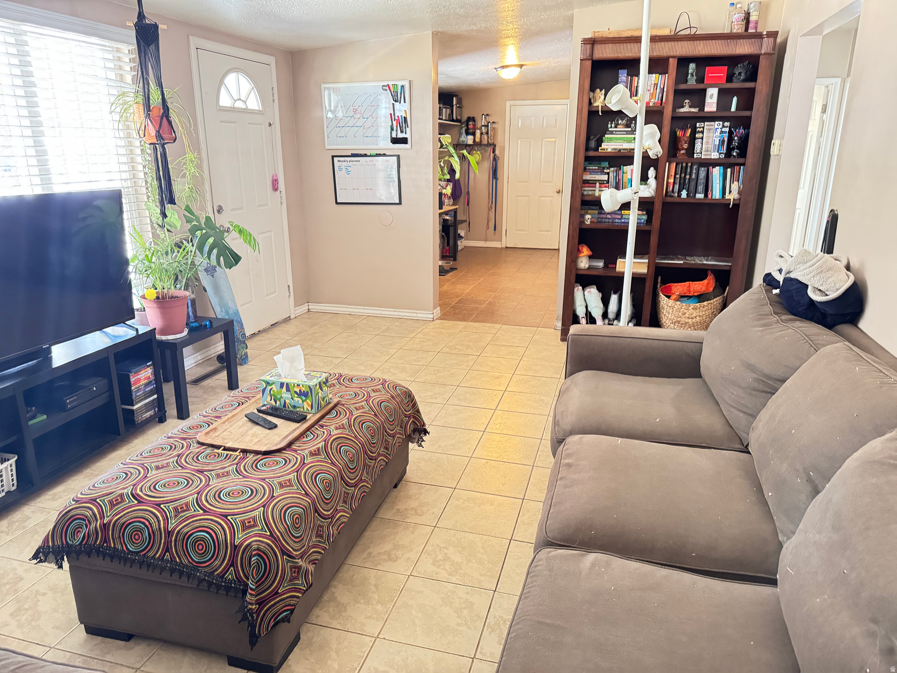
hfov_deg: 71.6
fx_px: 622
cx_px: 448
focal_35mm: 24
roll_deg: -0.7
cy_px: 336
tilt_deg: -17.8
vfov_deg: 56.8
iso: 1000
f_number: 1.78
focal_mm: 6.76
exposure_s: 1/30
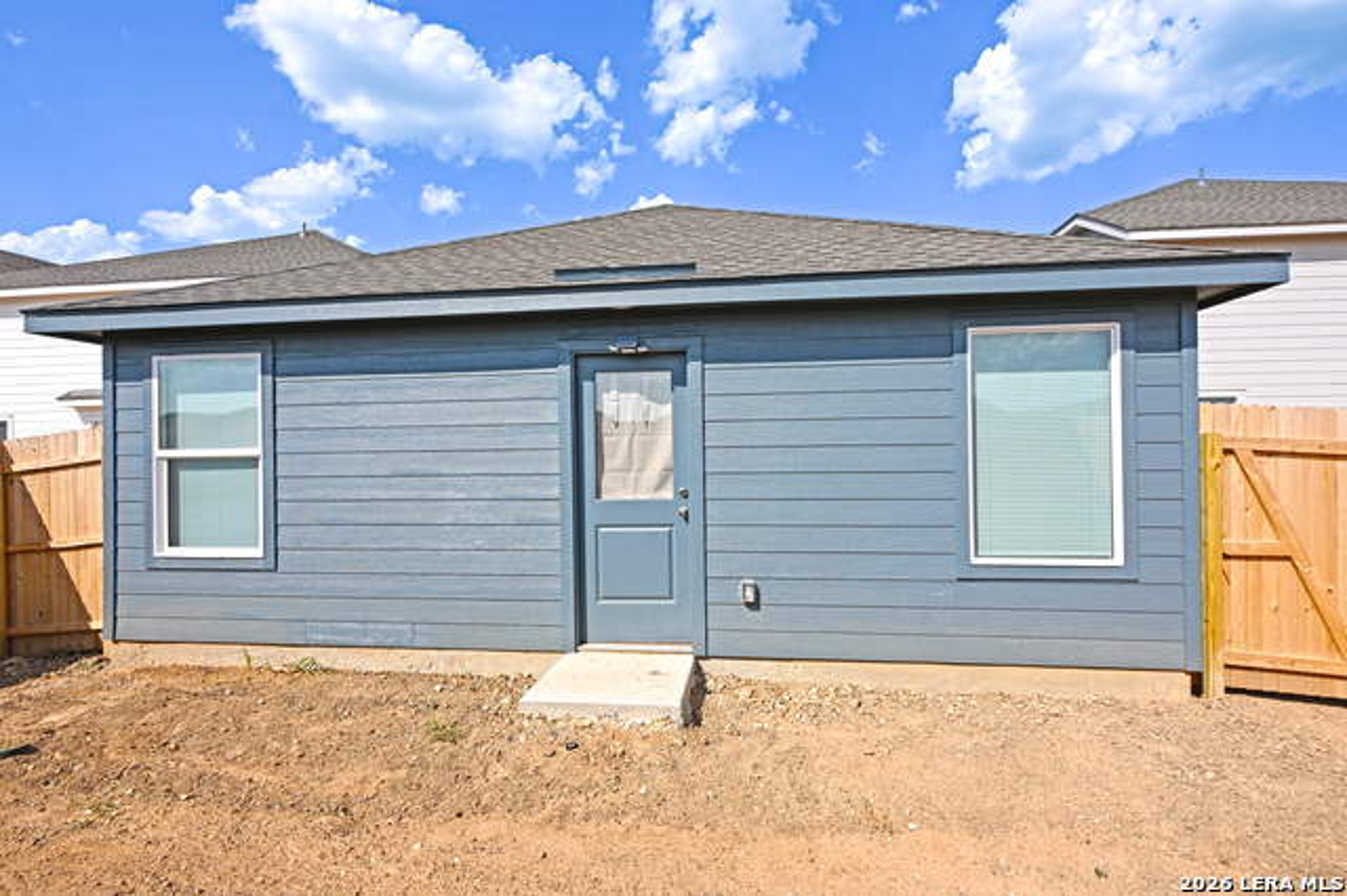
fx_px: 673
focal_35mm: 18
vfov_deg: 67.3
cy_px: 448
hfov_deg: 90.0
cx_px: 674
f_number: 8
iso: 64
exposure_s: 1/250
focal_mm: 12
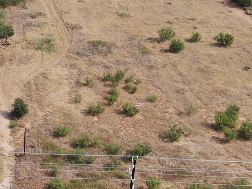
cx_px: -34
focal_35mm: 89
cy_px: 89
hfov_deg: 20.8
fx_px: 648
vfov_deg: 16.6
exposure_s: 1/1000
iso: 100
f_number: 3
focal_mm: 5
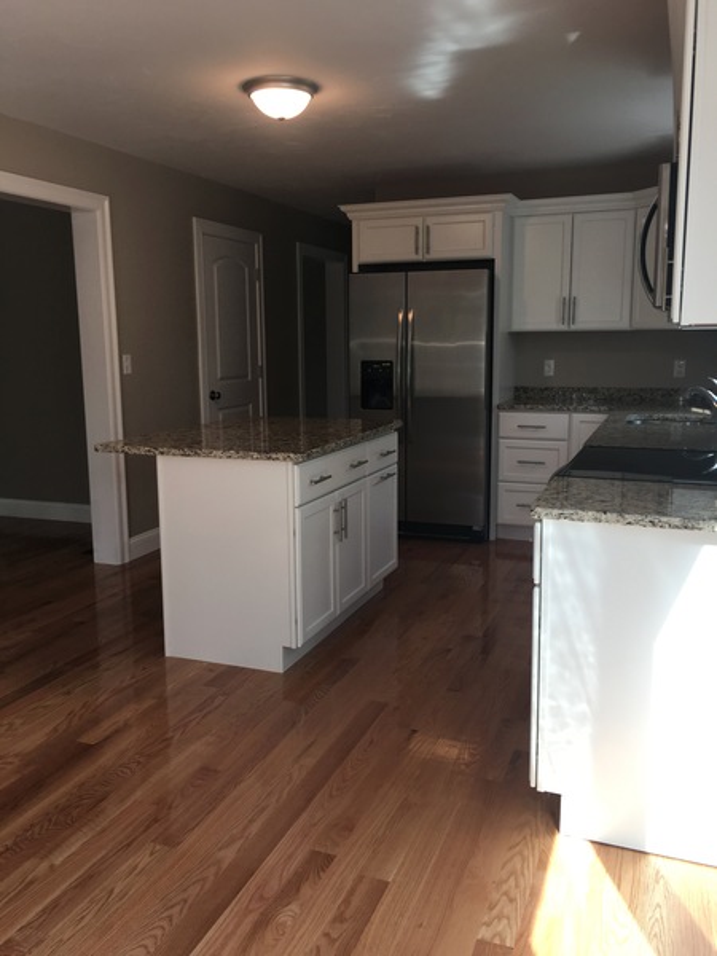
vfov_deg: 61.7
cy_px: 478
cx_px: 358
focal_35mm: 29
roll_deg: +0.4
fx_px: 801
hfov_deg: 48.2
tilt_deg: -8.3
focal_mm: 4.15
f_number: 2.2
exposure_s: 1/60
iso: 25
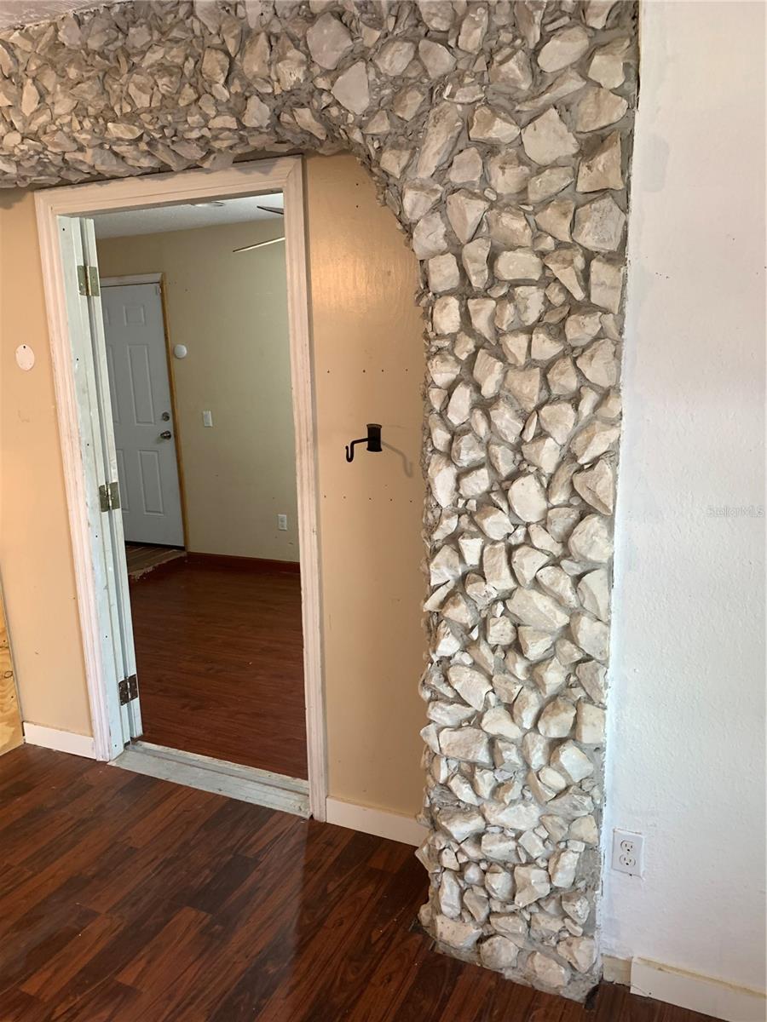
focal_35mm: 26
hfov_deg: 53.1
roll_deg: +3.3
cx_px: 384
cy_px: 511
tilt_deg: -12.7
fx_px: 768
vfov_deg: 67.3
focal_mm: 4.25
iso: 125
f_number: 1.8
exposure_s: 1/60
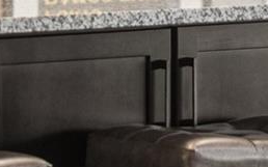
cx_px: 78
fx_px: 2307
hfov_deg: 6.6
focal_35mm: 316
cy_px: -160
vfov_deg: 4.1
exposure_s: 1/3200
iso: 200
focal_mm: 50
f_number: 1.8
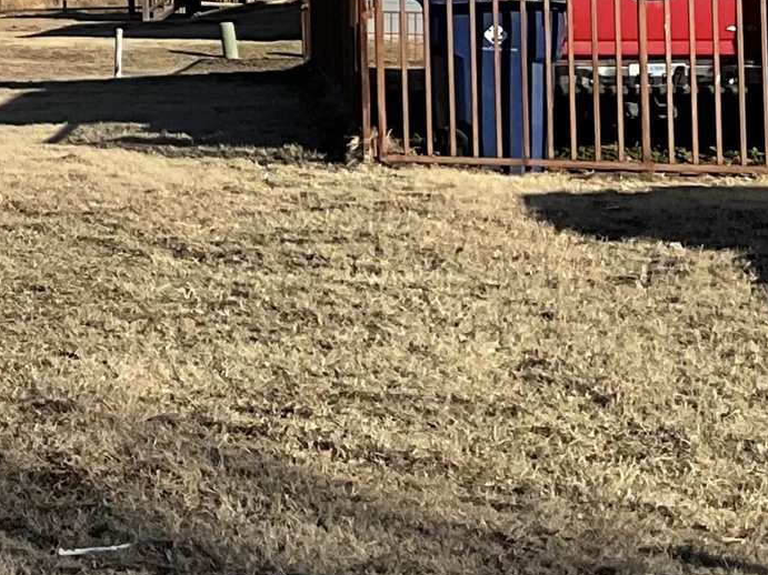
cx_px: -804
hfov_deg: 13.1
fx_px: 2862
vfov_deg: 11.0
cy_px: -342
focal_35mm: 129
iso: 16
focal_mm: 3
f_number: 1.8
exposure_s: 1/2538
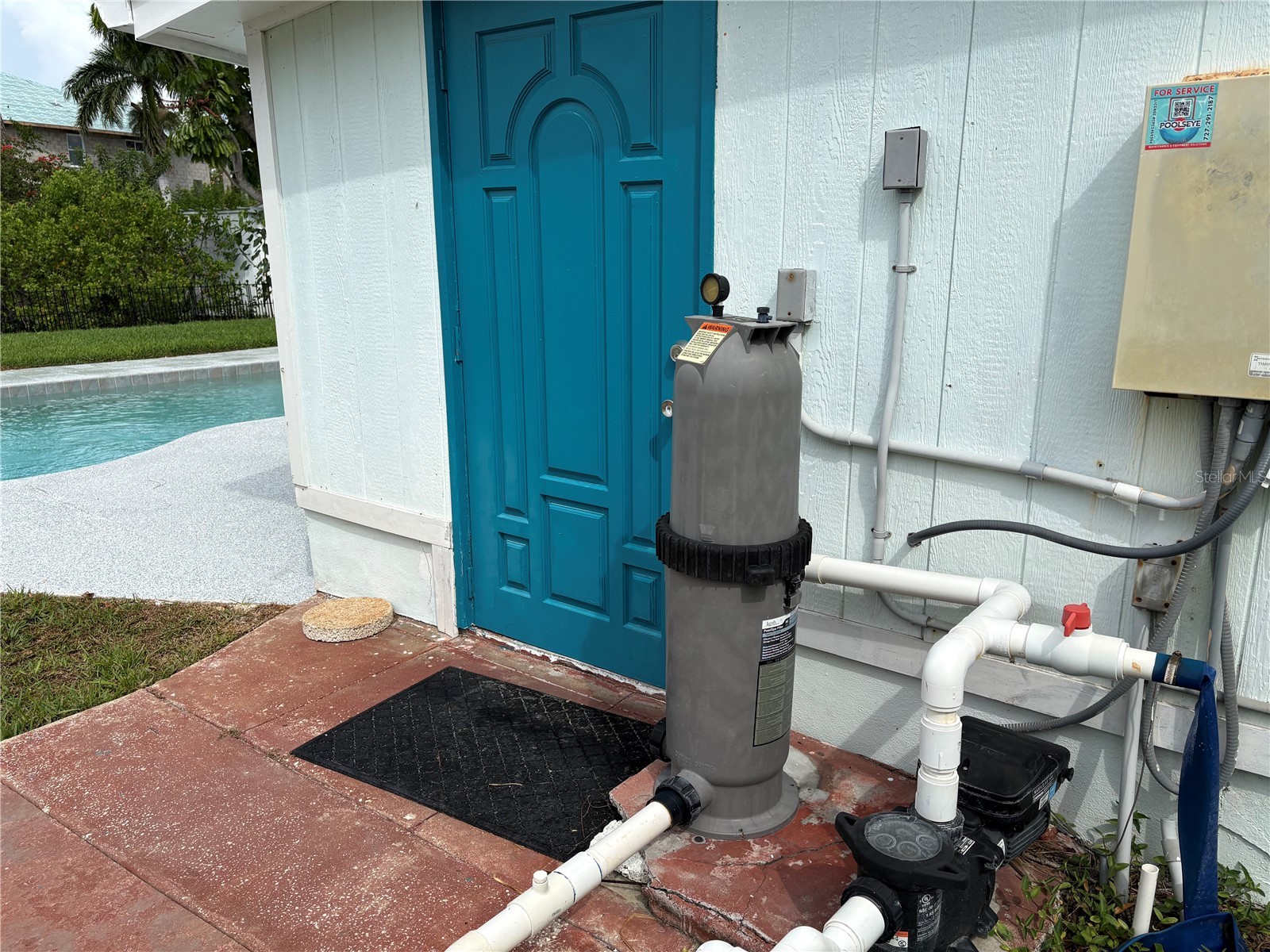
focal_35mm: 26
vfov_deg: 53.1
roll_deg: +0.5
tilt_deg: -12.1
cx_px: 635
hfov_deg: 67.3
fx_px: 954
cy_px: 476
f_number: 1.6
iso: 50
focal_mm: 5.96
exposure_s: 1/4329
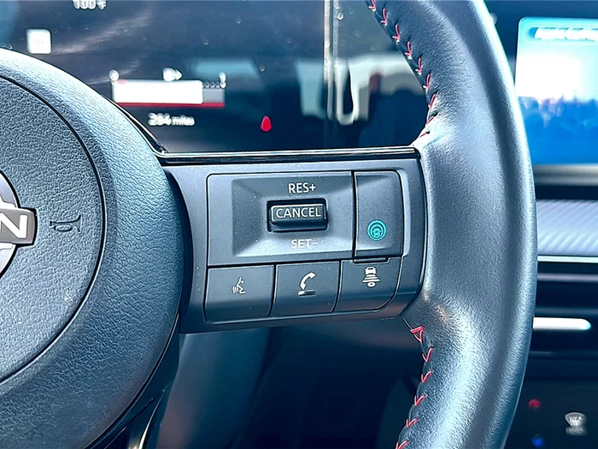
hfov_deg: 54.0
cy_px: 224
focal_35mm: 34
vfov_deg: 41.8
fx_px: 587
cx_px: 299
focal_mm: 6.86
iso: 64
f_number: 1.78
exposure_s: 1/64
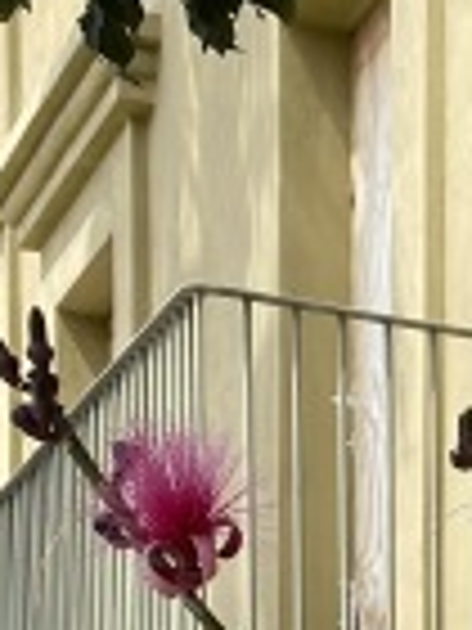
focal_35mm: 158
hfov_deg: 8.3
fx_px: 2873
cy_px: 1375
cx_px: 1272
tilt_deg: -3.0
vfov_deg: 11.0
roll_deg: -2.1
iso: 32
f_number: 1.8
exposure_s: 1/1007
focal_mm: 4.25
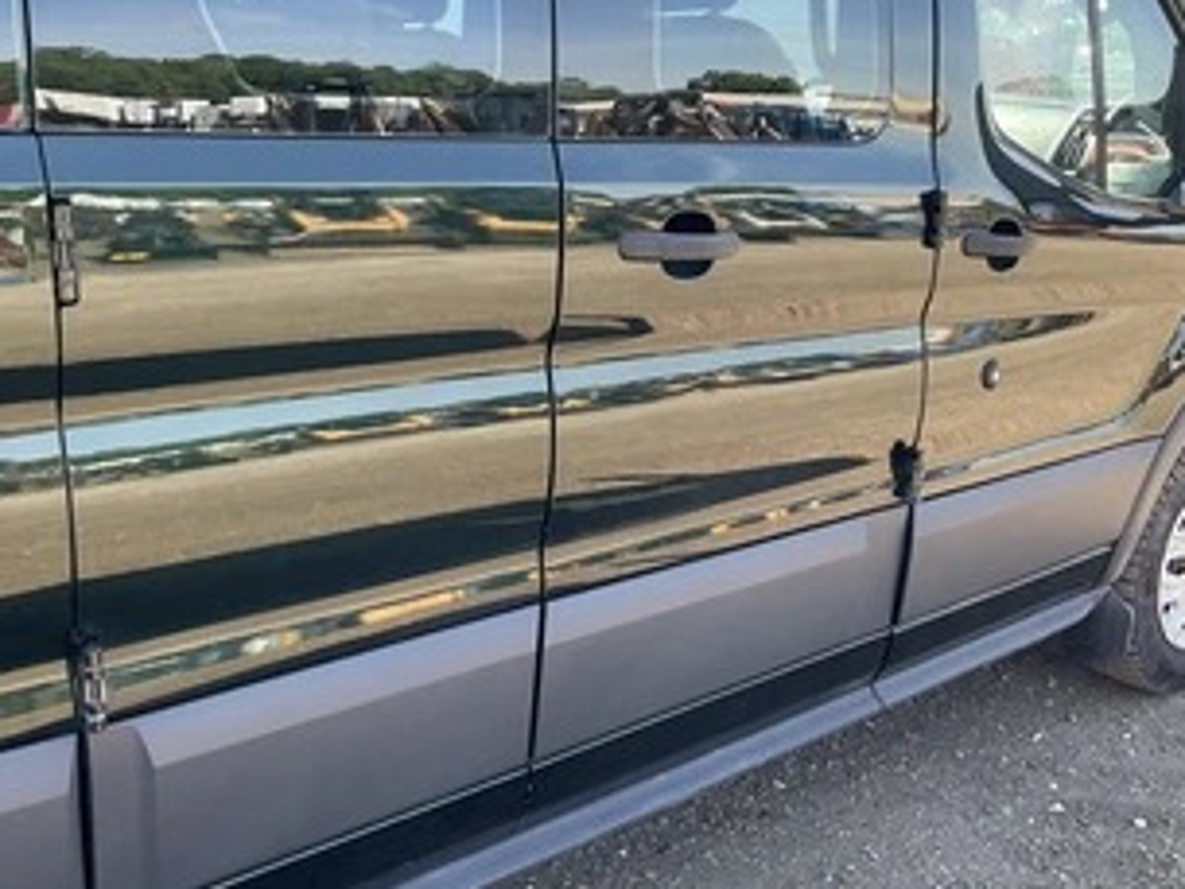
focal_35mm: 38
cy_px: 338
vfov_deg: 37.5
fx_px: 1301
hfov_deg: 48.8
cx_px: 497
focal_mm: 3
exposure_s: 1/172
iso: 32
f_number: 1.8
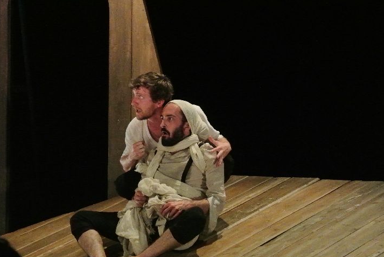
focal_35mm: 129
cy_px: 141
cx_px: 174
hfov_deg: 15.9
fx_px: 1377
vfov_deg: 10.7
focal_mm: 42.7
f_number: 4.5
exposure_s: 1/400
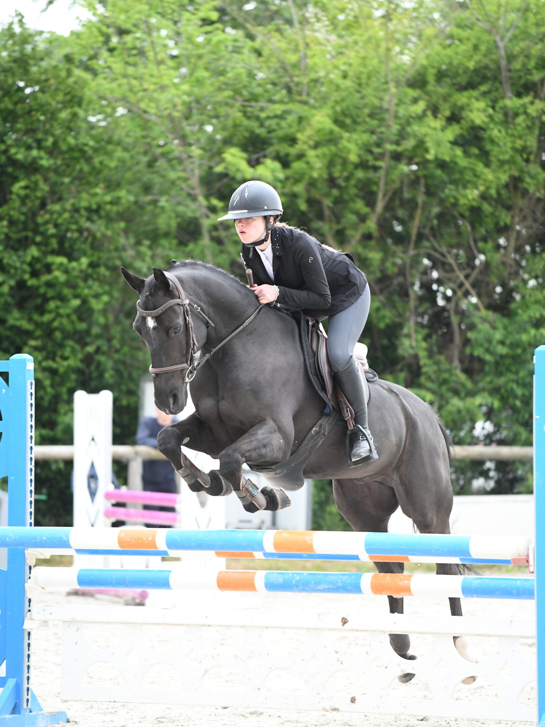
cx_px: 272
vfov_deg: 10.4
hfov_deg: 7.8
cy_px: 395
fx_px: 3989
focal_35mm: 190
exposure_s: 1/800
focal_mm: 175
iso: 4000
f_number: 4
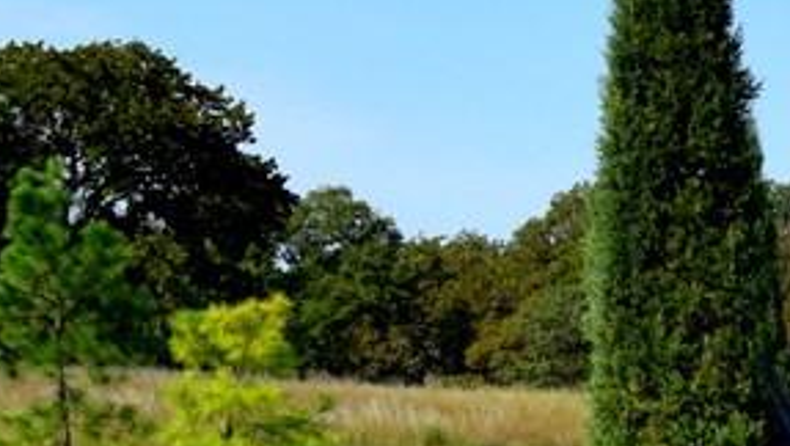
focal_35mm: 129
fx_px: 2702
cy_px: 293
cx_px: 1365
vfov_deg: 9.4
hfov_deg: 14.8
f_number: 10
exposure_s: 1/400
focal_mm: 23
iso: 200
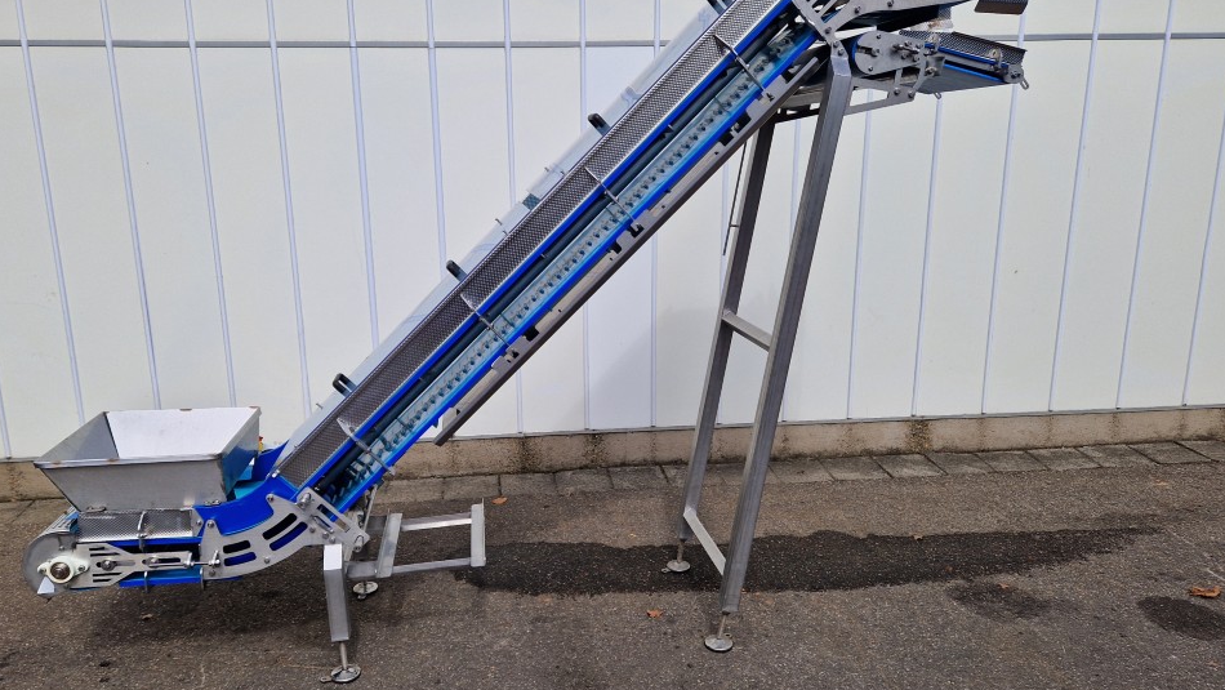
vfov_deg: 42.9
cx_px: 594
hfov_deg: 69.8
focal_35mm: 27
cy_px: 335
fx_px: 877
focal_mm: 5.4
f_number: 1.8
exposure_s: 1/3488
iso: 50
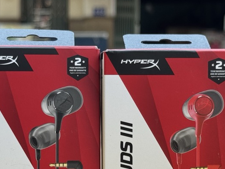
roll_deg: -0.9
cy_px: 105
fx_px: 767
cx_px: 123
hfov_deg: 16.7
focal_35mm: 118
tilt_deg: -2.9
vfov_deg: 12.6
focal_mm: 6.76
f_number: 1.78
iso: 64
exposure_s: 1/1152
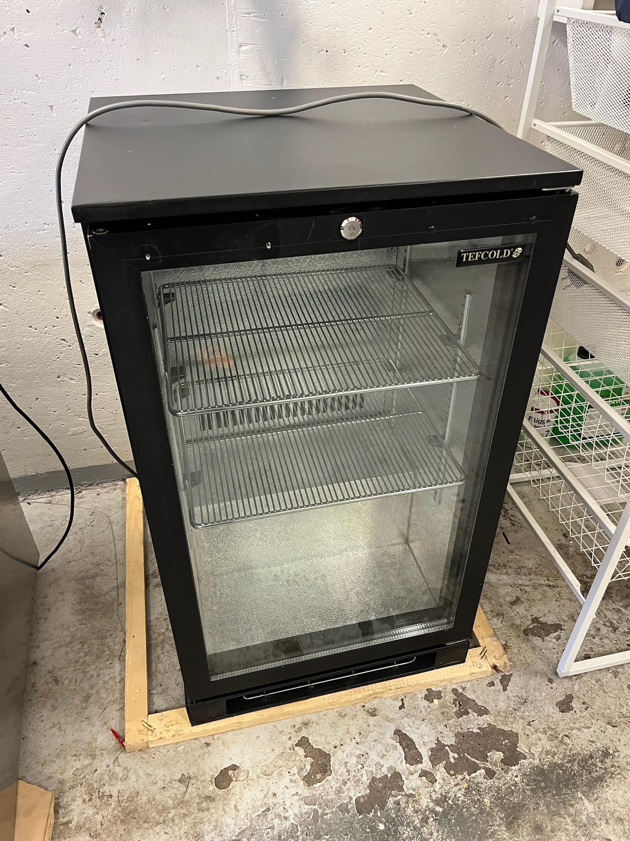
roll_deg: -1.7
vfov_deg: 67.3
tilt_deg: -36.8
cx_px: 315
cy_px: 420
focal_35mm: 26
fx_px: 631
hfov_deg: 53.1
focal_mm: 5.1
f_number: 1.6
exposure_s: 1/50
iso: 160
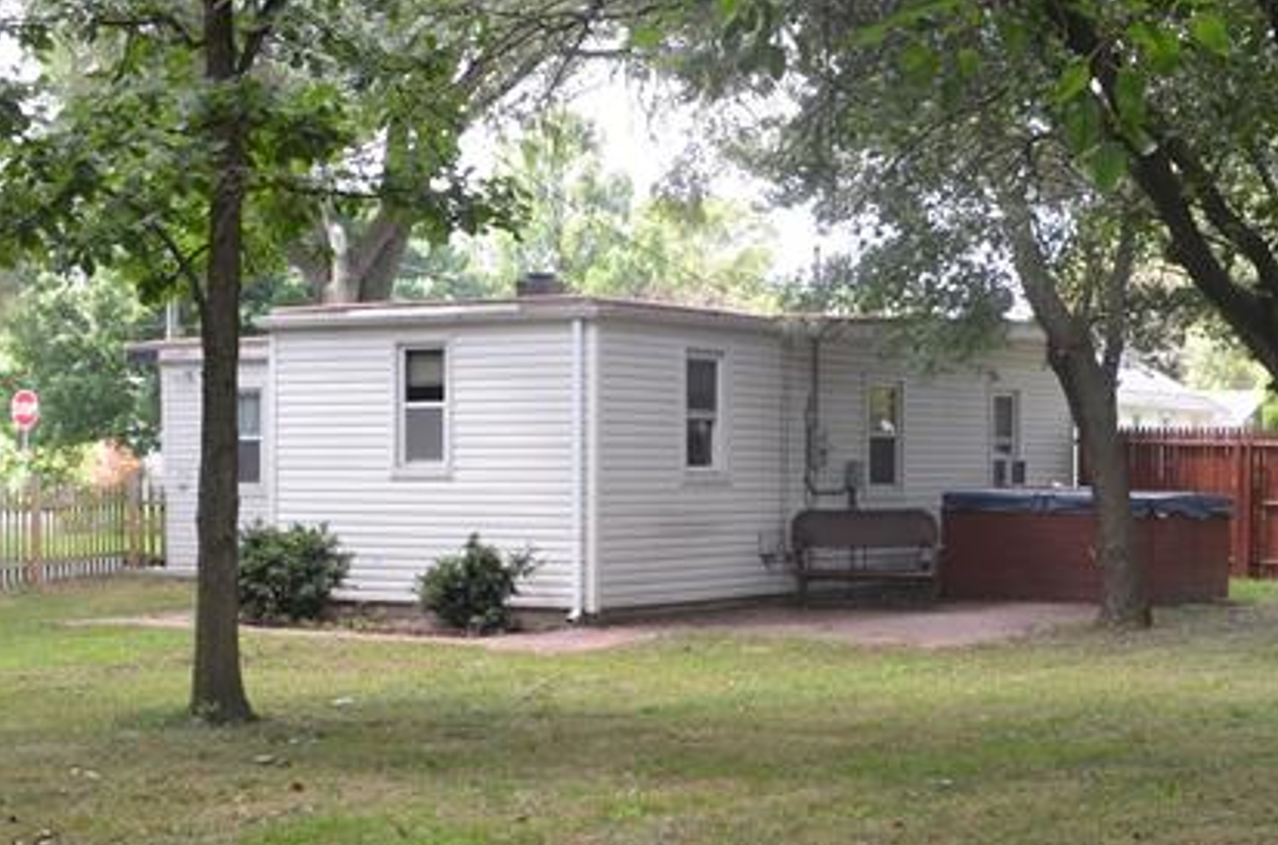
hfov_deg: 30.1
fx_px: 2372
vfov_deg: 20.1
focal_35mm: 67
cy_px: 579
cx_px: 684
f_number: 5.6
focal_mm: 18
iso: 280
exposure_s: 1/125
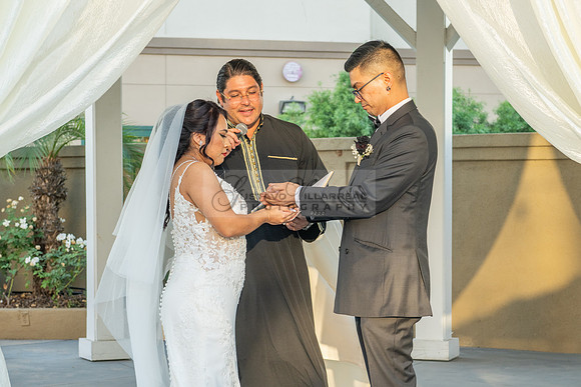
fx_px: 1492
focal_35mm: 92
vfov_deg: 14.8
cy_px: 256
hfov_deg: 22.0
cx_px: 290
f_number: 6.3
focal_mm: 70
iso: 500
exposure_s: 1/200
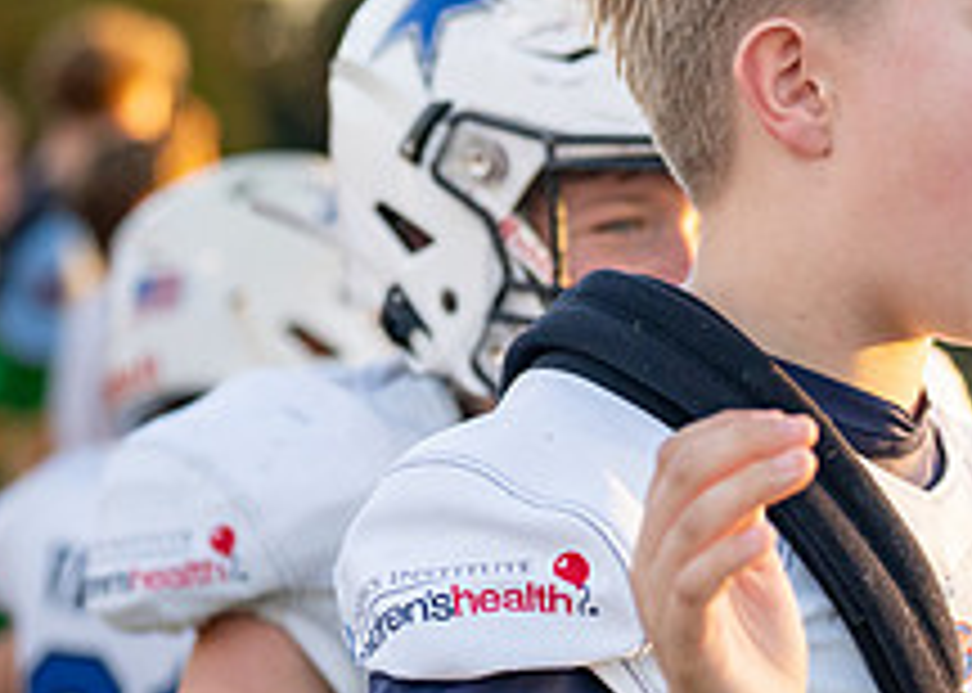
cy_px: 482
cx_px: 970
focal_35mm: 221
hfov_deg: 9.1
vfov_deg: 6.5
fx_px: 6097
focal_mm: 70
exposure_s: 1/1600
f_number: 2.8
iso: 1000
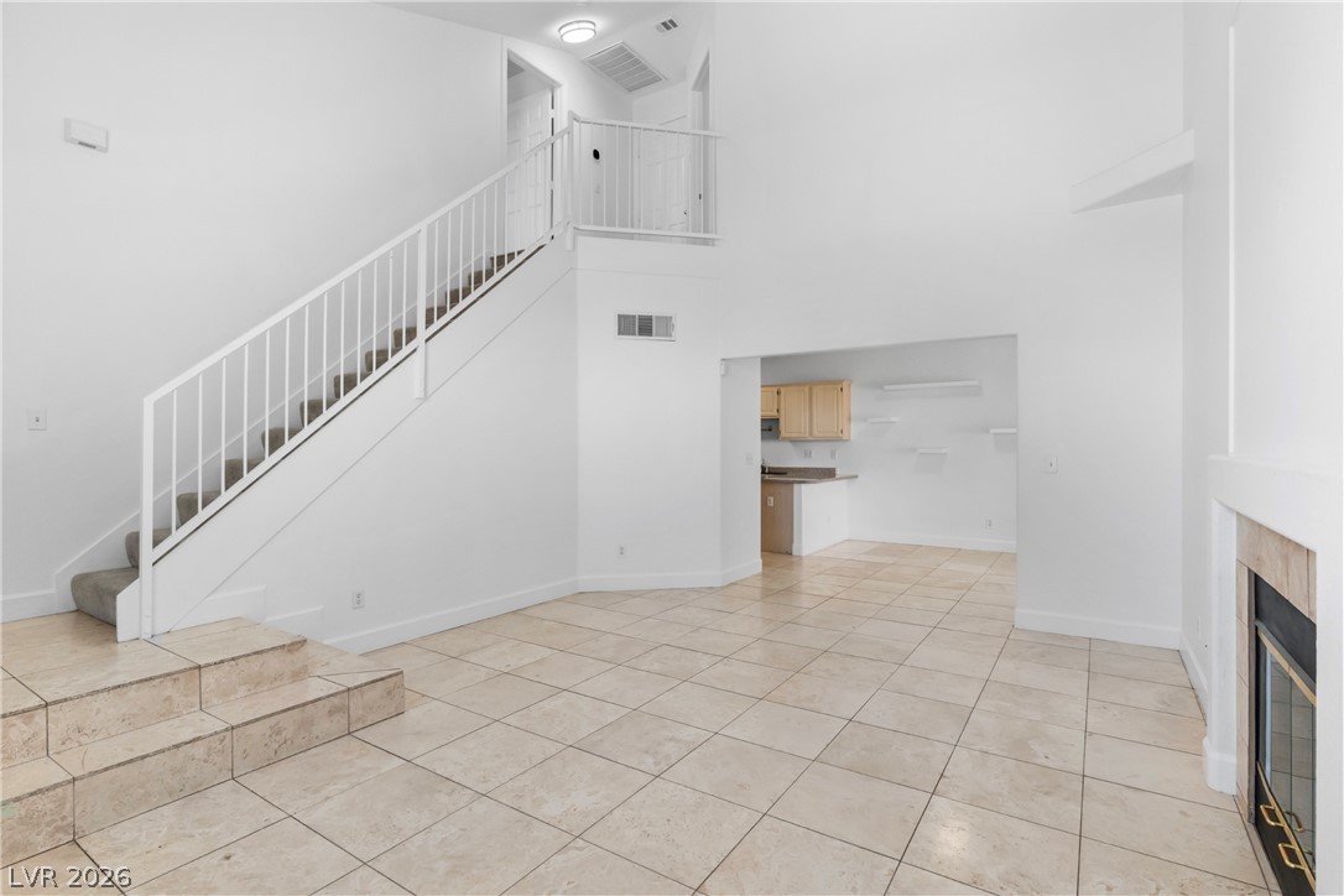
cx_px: 672
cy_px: 448
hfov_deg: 93.3
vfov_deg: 70.4
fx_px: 635
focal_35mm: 17
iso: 400
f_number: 8
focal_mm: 17
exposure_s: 1/20
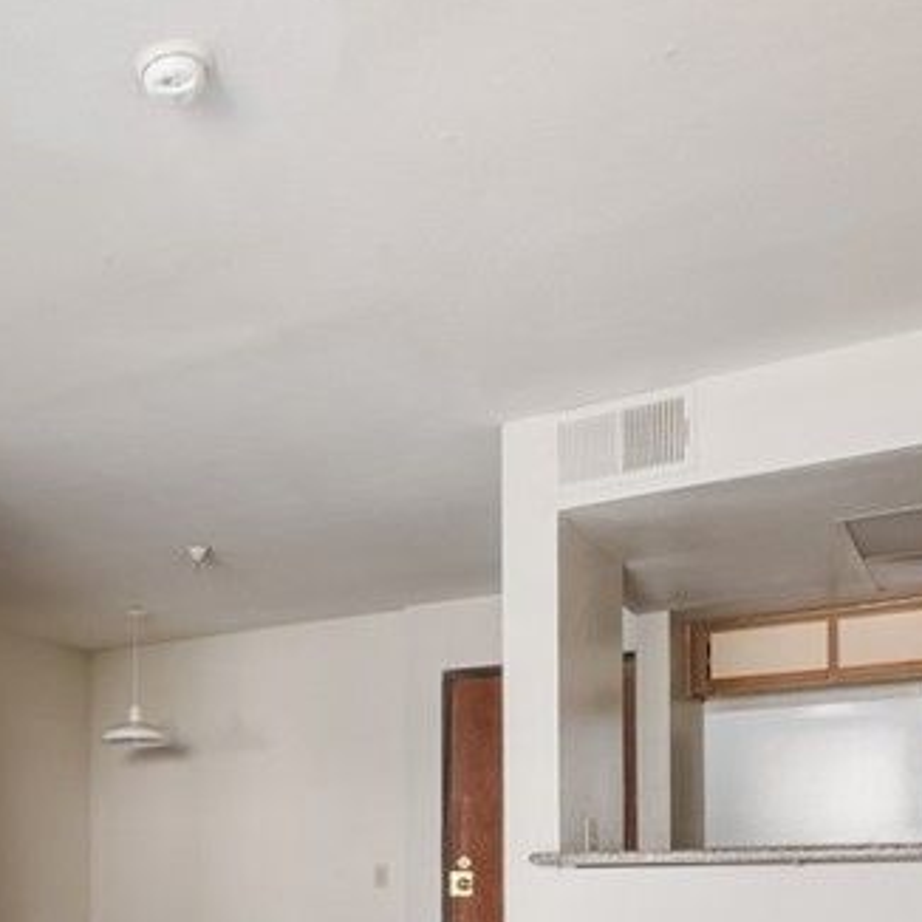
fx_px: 1205
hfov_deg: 37.6
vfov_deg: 38.5
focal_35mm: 40
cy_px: 856
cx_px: 11
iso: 250
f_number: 8
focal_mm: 10
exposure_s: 1/2
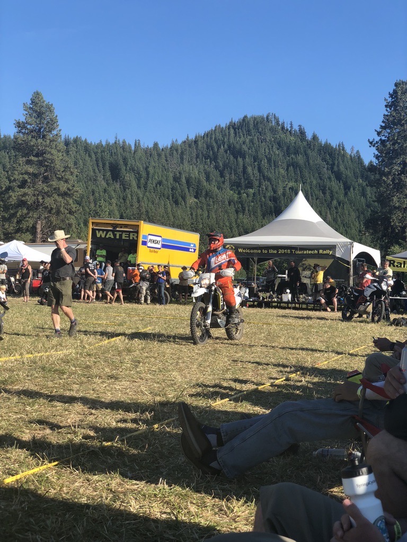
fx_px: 815
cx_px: 204
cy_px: 271
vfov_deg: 36.8
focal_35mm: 52
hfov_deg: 28.0
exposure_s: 1/558
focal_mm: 6
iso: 16
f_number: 2.4
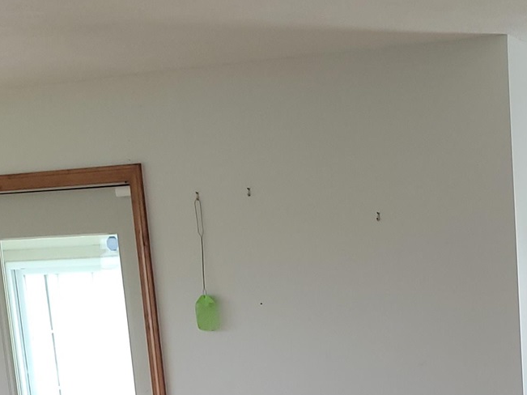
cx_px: 526
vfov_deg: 14.9
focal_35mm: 92
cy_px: 588
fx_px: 1400
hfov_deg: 20.6
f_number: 1.8
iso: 64
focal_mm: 5.4
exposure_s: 1/60
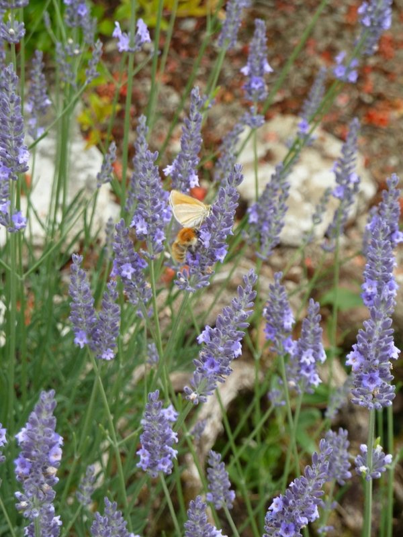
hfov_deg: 18.9
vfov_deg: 25.0
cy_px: 268
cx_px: 202
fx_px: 1211
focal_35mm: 78
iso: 160
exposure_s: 1/160
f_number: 4.2
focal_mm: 12.8
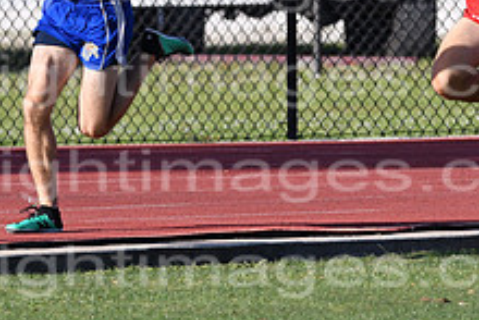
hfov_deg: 1.7
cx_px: 102
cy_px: -62
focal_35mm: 1187
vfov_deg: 1.2
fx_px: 15804
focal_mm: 300
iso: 320
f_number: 5.6
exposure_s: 1/2000
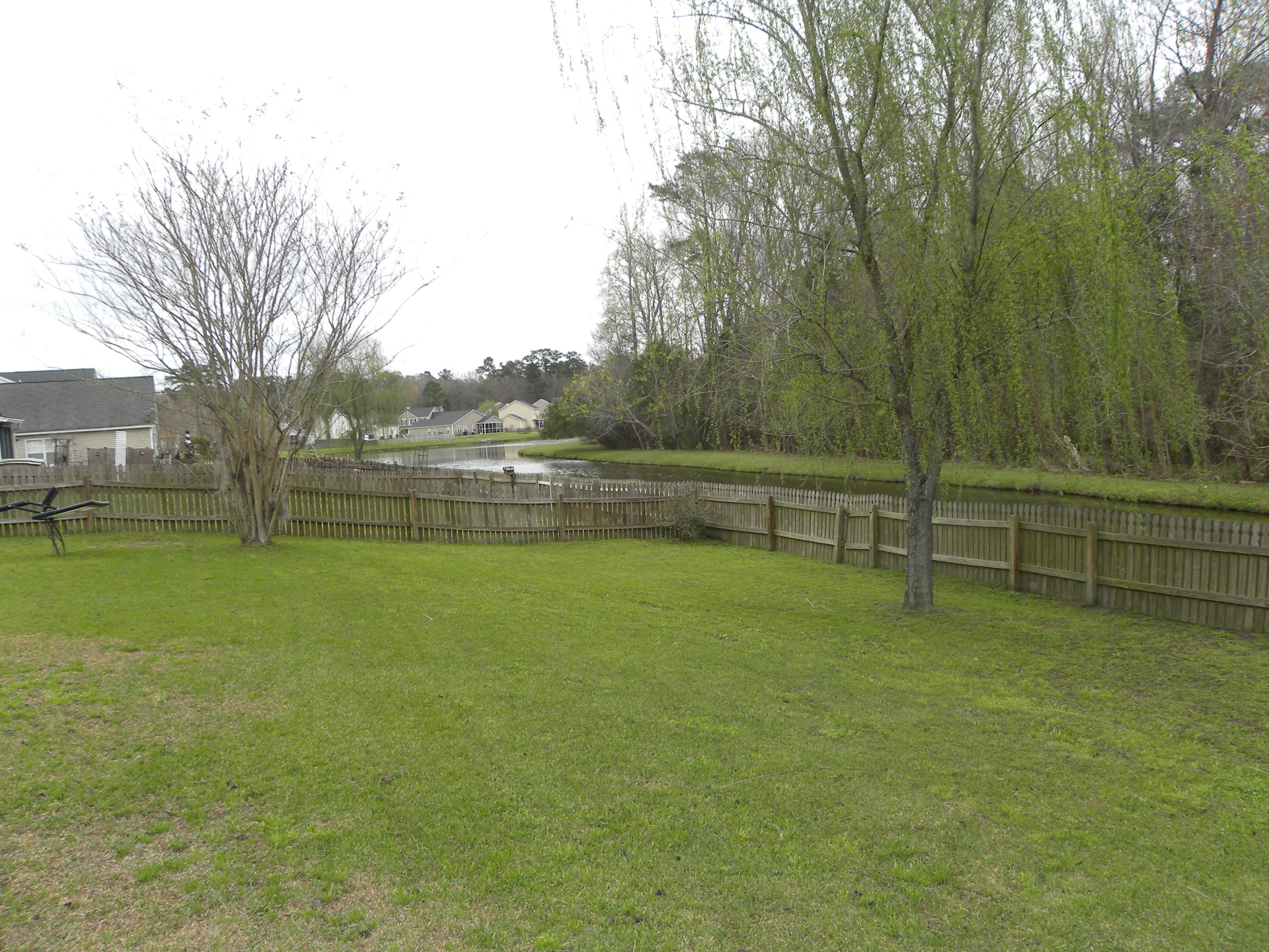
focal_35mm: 27
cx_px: 646
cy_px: 484
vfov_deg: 51.4
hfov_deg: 65.3
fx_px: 990
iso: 91
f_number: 4
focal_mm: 4.6
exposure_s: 1/207
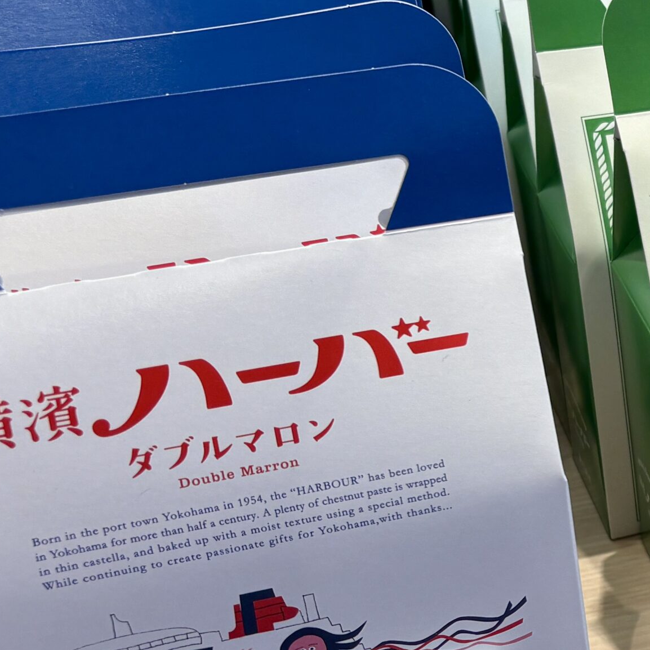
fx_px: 1083
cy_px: 458
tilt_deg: -27.5
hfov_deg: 32.3
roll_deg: +2.8
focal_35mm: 51
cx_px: 541
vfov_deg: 33.0
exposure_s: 1/156
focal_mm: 5.96
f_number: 1.6
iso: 32
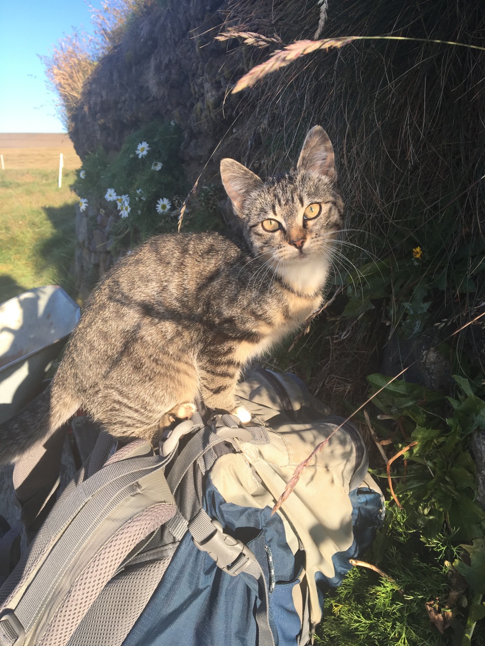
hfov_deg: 48.2
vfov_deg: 61.7
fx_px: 542
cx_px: 242
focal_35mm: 29
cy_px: 323
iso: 25
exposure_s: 1/411
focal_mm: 4.15
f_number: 2.2
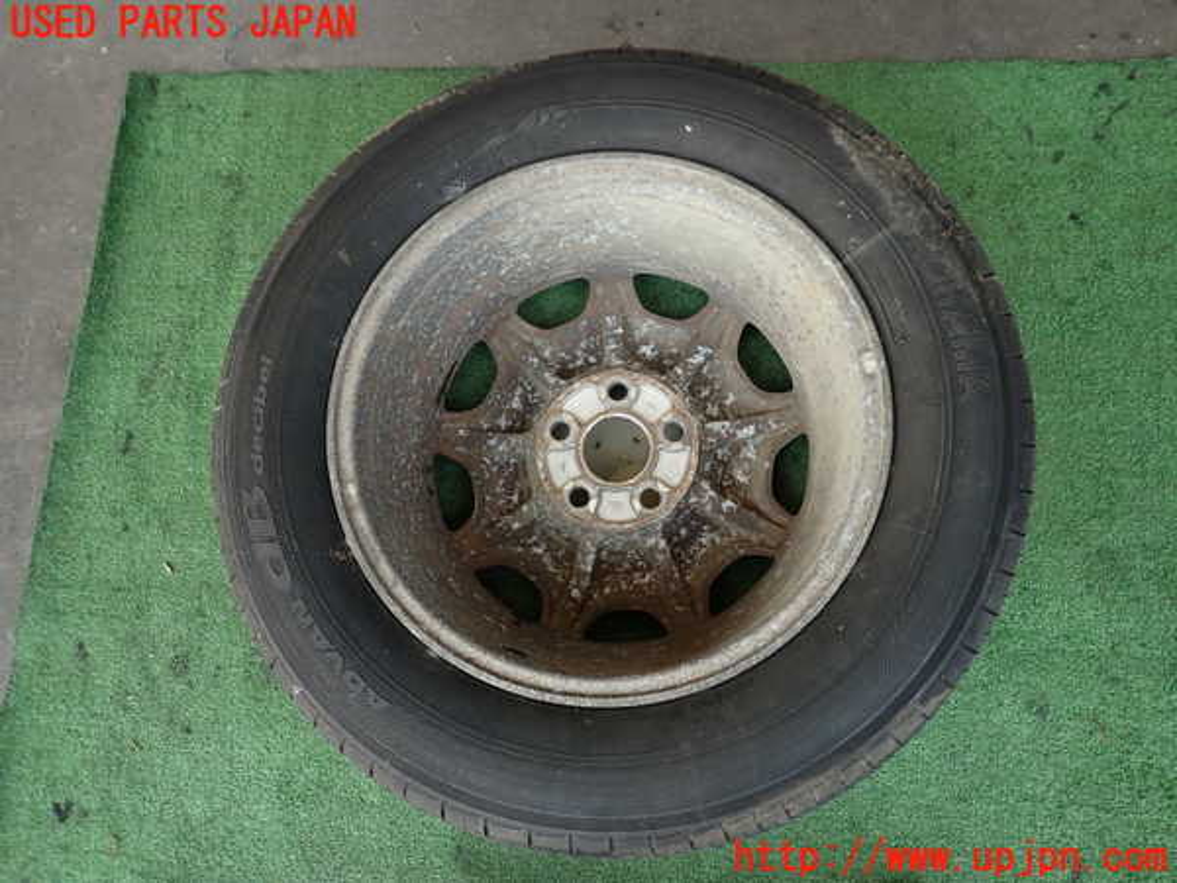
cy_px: 442
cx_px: 588
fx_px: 850
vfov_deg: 54.9
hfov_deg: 69.4
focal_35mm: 25
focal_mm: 4.5
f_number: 2
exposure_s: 1/100
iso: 100
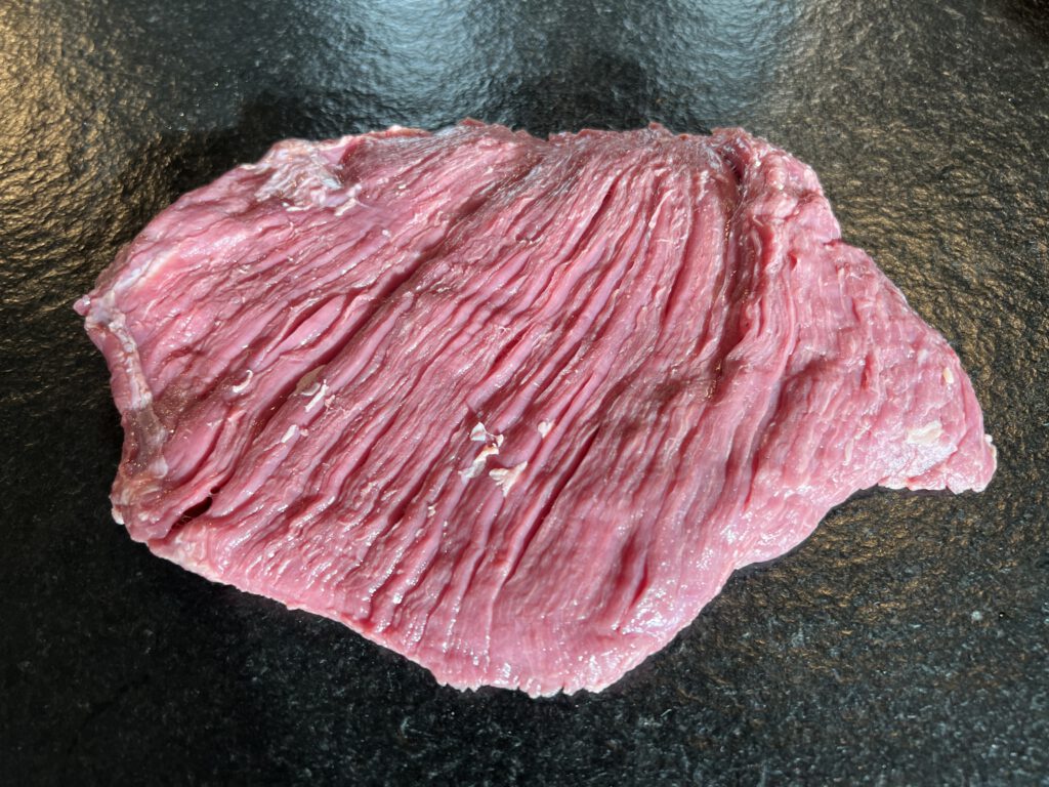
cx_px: 524
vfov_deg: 53.1
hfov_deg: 67.3
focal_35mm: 26
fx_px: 788
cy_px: 394
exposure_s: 1/100
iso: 40
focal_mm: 5.7
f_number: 1.5
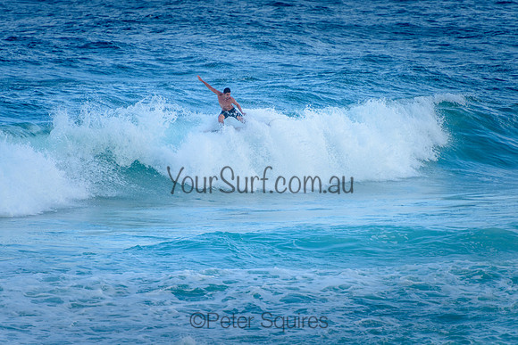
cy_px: 134
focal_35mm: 491
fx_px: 7061
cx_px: 260
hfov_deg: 4.2
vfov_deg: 2.8
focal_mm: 400
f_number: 5.6
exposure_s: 1/1250
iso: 560
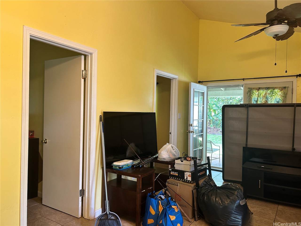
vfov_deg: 53.1
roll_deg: -0.8
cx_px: 150
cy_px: 113
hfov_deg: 67.3
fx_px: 226
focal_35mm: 26
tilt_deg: -0.4
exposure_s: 1/60
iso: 160
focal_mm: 5.7
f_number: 1.5
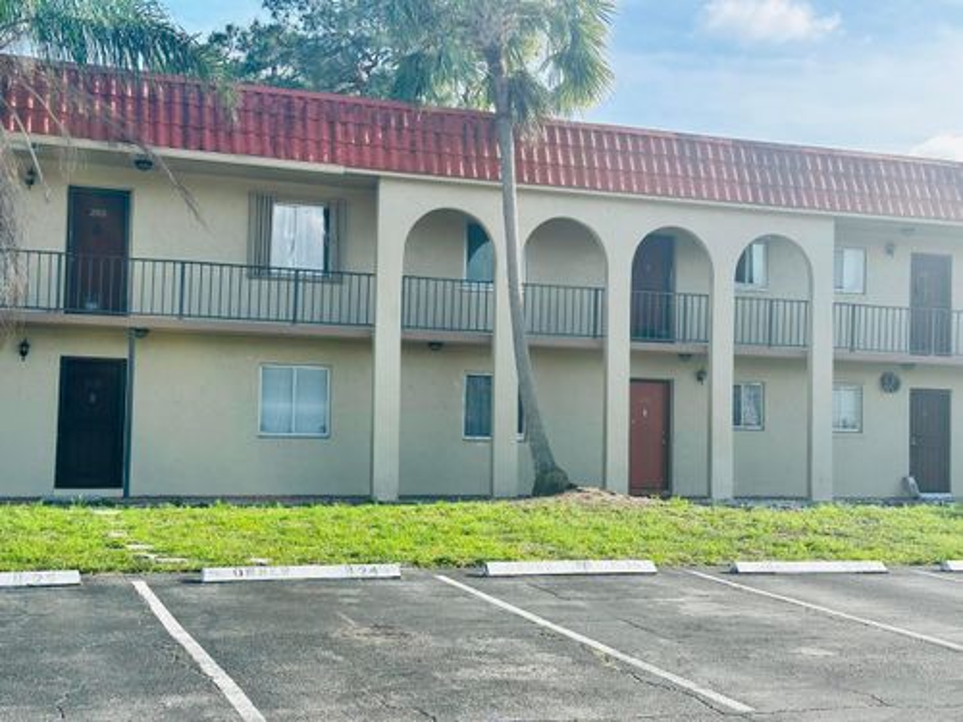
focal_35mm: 48
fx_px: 1335
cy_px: 361
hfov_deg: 39.7
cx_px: 482
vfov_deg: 30.3
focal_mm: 6.86
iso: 64
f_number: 1.78
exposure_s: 1/1751
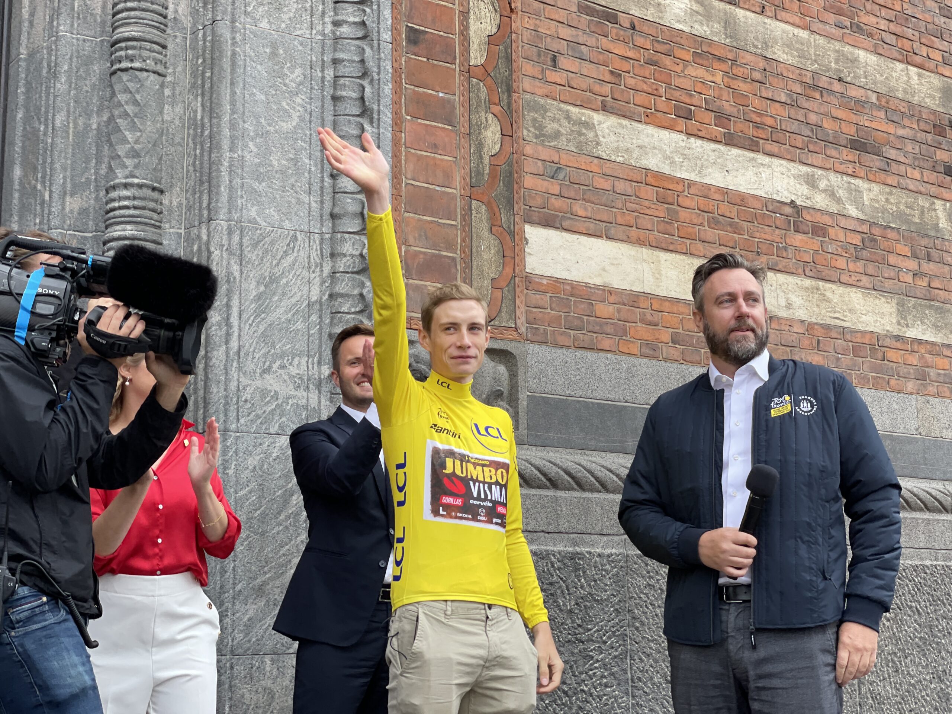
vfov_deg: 28.0
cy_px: 357
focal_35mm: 52
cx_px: 476
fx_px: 1430
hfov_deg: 36.8
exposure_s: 1/558
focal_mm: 6
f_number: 2
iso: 32
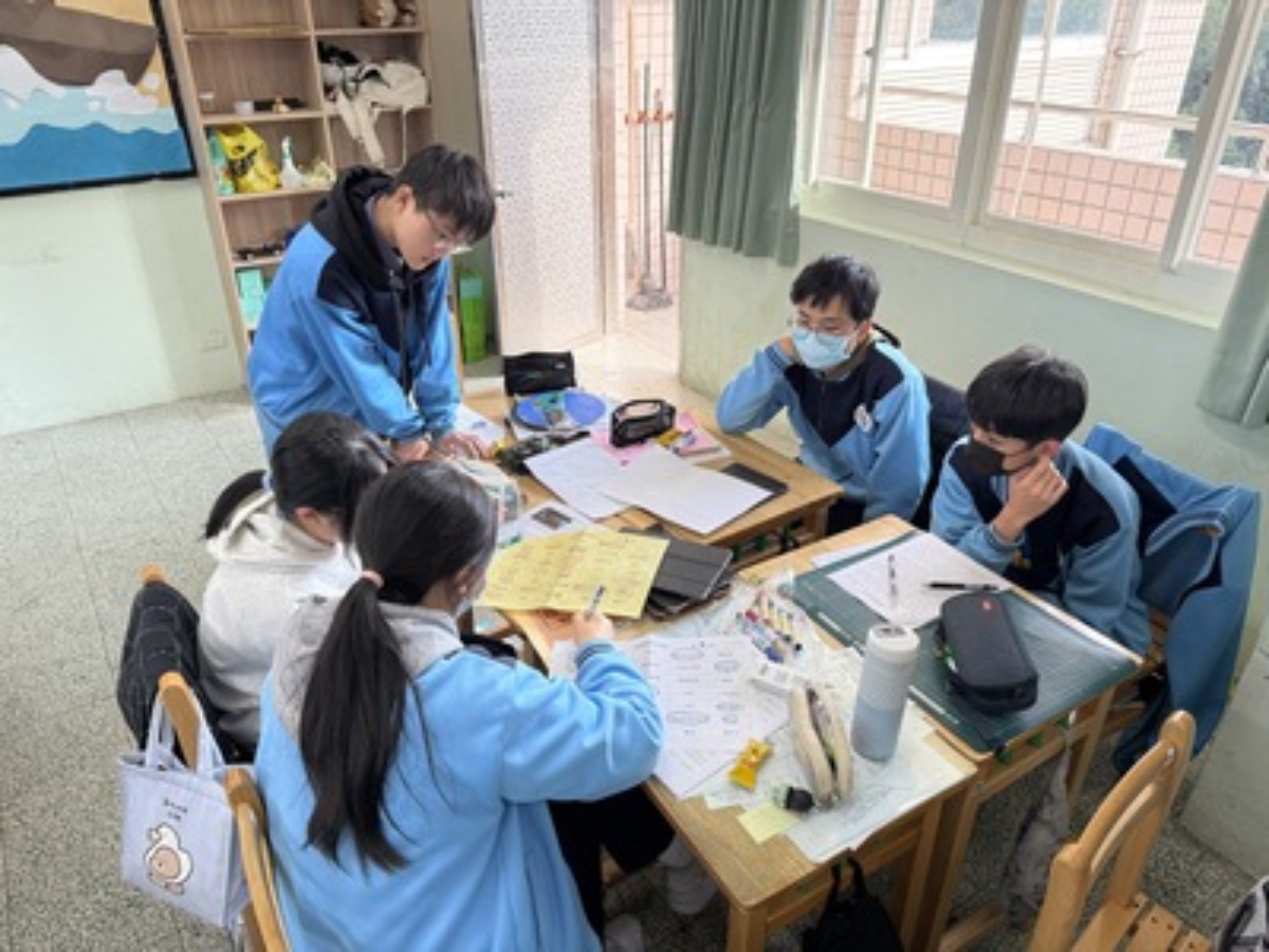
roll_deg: +0.9
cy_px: 476
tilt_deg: -28.9
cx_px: 634
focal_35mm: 24
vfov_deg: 56.8
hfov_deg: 71.6
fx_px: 880
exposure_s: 1/267
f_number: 1.78
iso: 100
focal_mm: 6.76
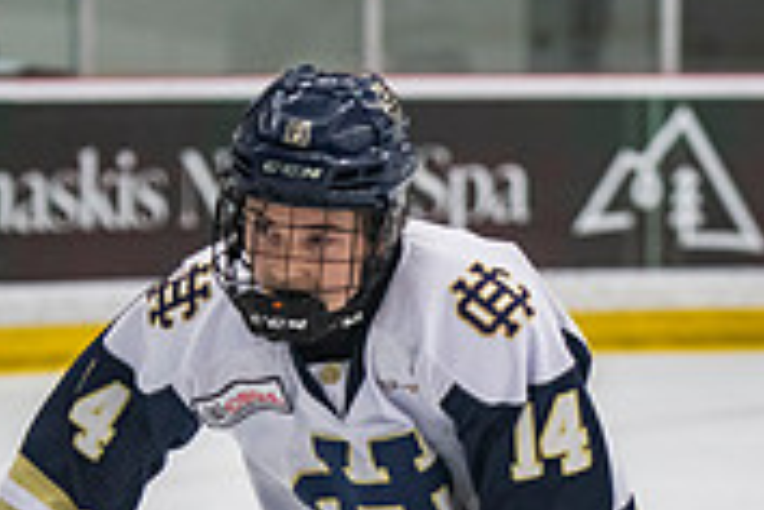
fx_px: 7109
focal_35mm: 335
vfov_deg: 4.1
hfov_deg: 6.2
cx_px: 501
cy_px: 702
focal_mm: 102
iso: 2000
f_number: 3.2
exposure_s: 1/640
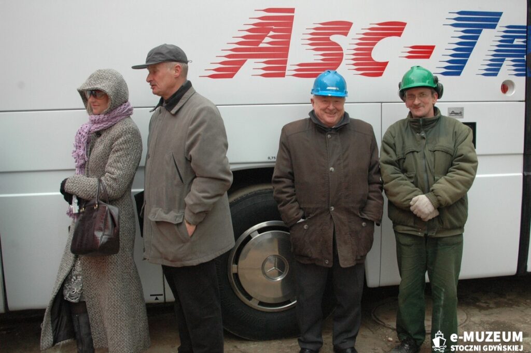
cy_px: 176
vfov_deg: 35.4
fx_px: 553
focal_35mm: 38
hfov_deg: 51.3
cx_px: 266
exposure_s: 1/160
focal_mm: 25
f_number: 6.3
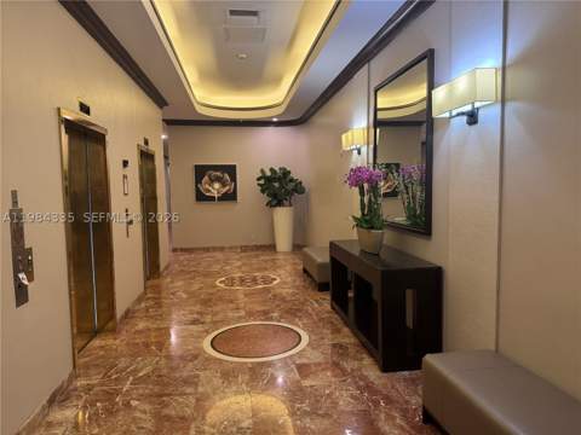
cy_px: 218
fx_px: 403
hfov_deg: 71.6
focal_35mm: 24
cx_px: 290
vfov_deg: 56.8
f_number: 1.78
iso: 250
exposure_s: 1/60
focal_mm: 6.76
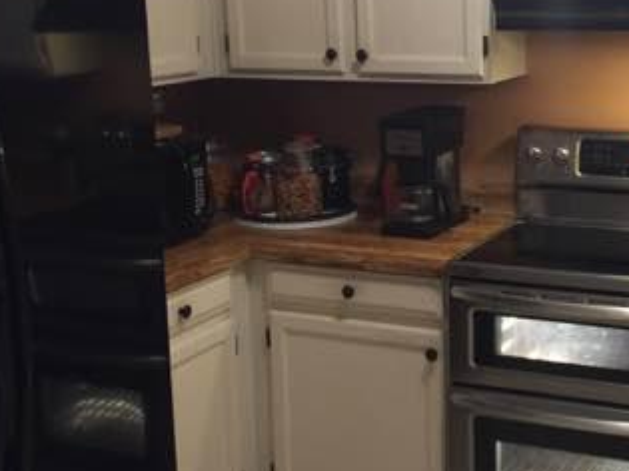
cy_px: 164
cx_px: 485
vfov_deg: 24.7
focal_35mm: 59
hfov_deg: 32.0
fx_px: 1072
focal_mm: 4.15
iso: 80
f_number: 2.2
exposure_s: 1/4
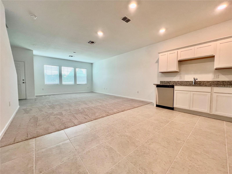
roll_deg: +0.0
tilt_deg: -0.8
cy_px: 87
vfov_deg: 89.9
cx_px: 116
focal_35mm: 13
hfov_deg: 106.2
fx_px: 87
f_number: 1.8
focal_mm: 1.57
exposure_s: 1/120
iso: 125
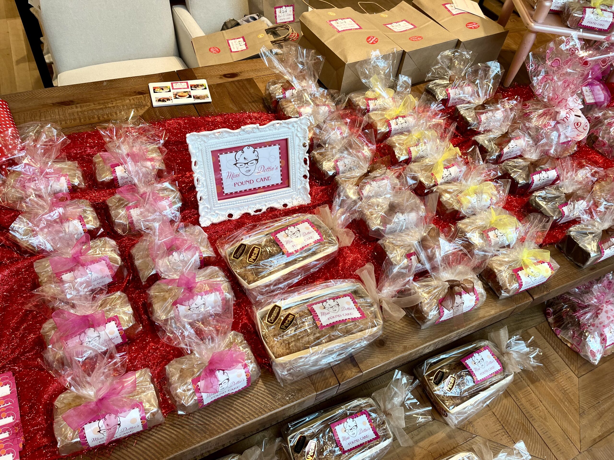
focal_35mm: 26
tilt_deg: -49.5
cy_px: 230
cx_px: 307
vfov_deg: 53.1
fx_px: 461
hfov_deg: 67.3
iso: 50
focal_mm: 5.1
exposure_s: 1/120
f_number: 1.6
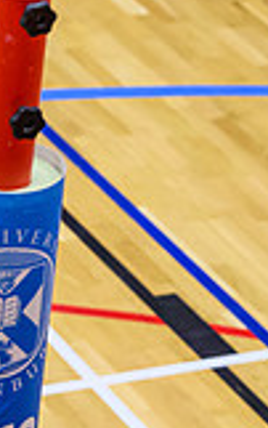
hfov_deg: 4.2
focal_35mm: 308
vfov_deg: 6.8
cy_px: 282
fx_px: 3590
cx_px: -431
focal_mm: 70
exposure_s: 1/800
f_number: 3.5
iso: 5000
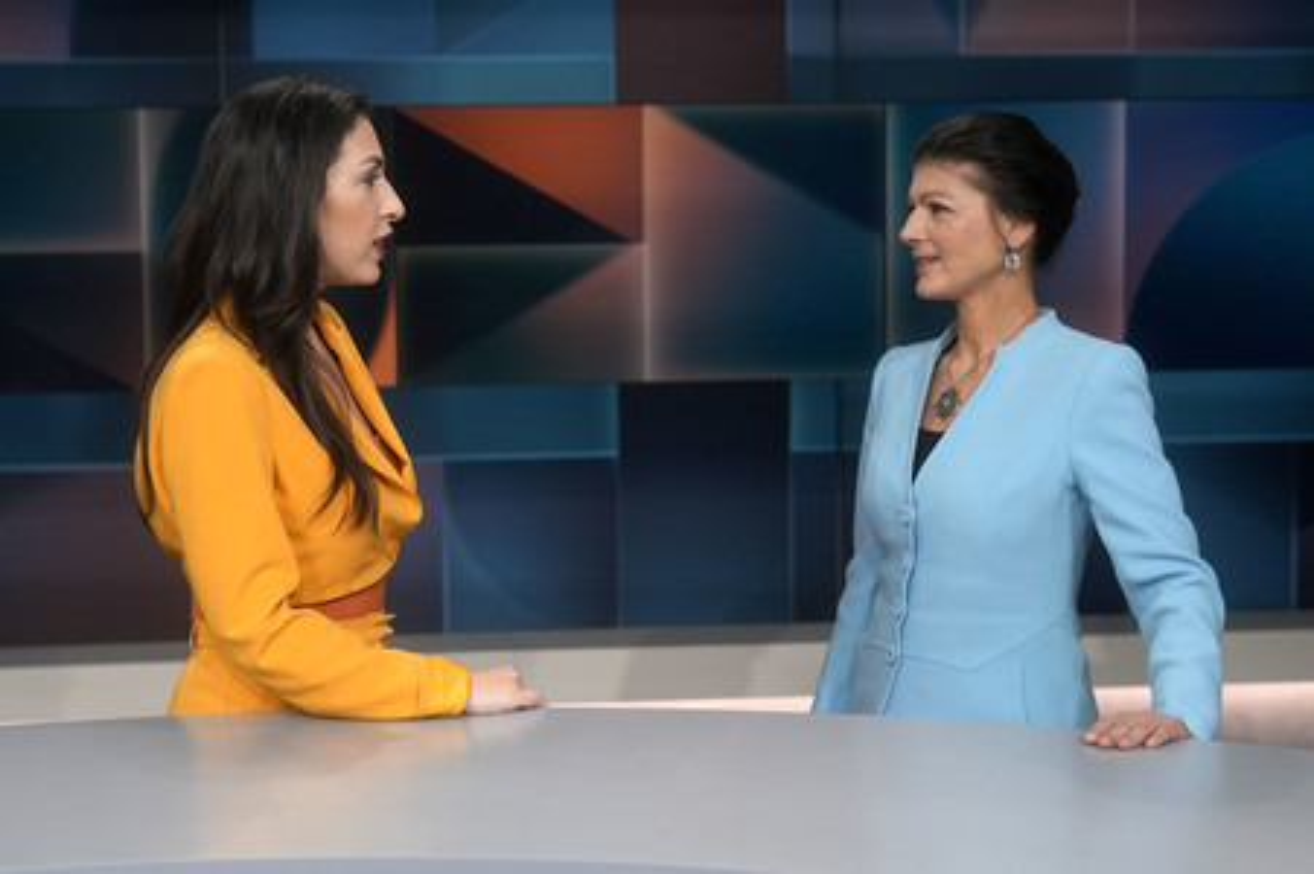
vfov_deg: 29.8
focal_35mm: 45
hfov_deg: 43.6
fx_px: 1641
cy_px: 437
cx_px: 657
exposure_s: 1/500
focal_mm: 30
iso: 640
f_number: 2.2
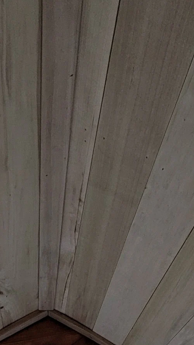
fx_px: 402
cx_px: 43
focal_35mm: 44
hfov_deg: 26.7
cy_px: 475
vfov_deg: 31.8
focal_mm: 1.83
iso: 51
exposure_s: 1/354
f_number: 2.2
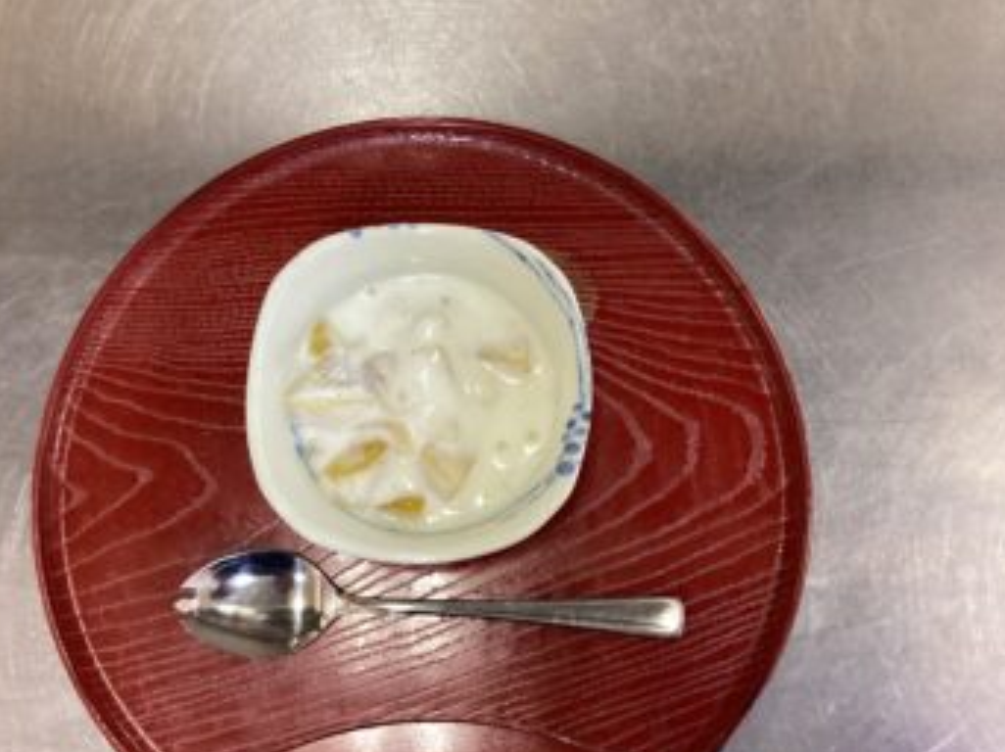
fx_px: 986
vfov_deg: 41.7
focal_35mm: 34
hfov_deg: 53.9
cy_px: 407
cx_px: 469
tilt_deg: -79.7
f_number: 2.4
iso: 250
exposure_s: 1/60
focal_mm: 3.3
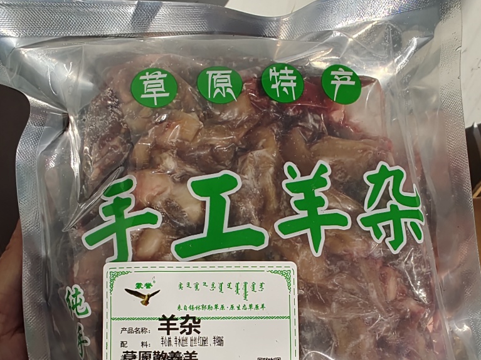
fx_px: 445
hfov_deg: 56.8
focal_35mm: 32
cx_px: 248
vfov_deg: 42.1
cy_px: 290
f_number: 2.2
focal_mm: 2.59
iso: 174
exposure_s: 1/3145
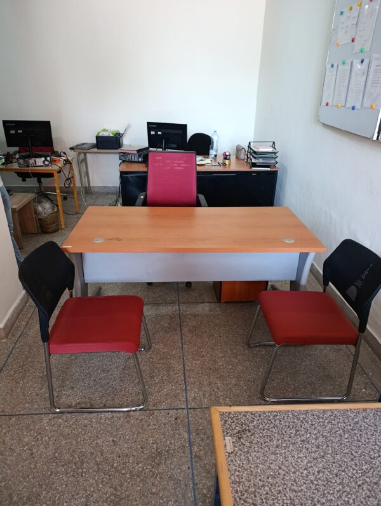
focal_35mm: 23
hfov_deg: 59.0
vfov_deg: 73.8
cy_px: 253
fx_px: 337
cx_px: 190
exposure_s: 1/50
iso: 785
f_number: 1.65
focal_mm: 6.11
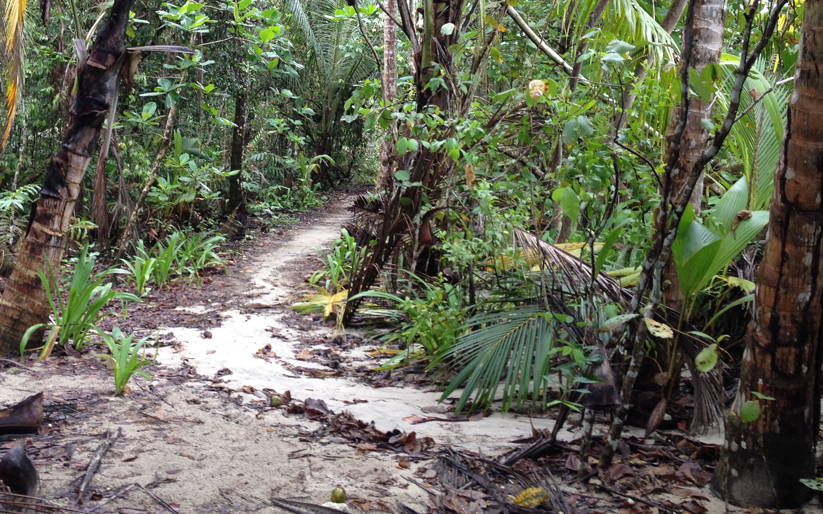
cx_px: 298
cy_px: 140
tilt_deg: -3.7
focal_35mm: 48
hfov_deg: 41.5
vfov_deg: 26.6
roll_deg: -1.0
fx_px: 1077
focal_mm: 4.28
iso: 50
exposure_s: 1/40
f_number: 2.4
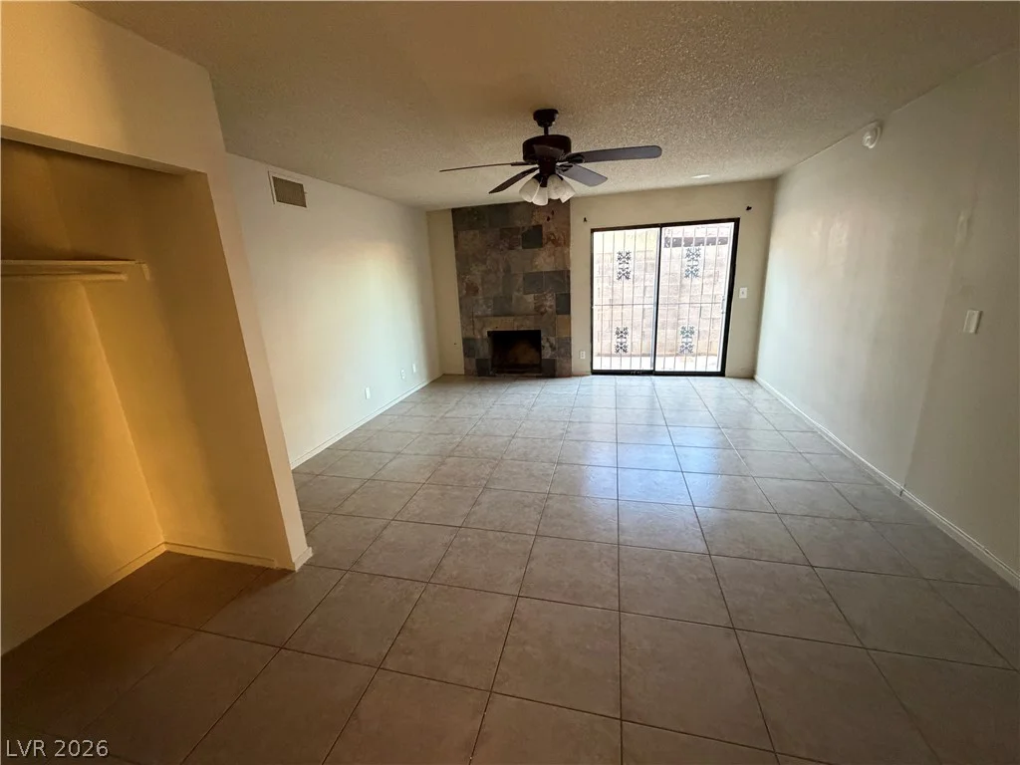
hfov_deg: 102.1
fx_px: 413
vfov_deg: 85.7
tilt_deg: -16.0
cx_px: 510
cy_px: 382
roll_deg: +3.3
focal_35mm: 14
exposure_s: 1/60
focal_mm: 2.22
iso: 800
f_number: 2.2
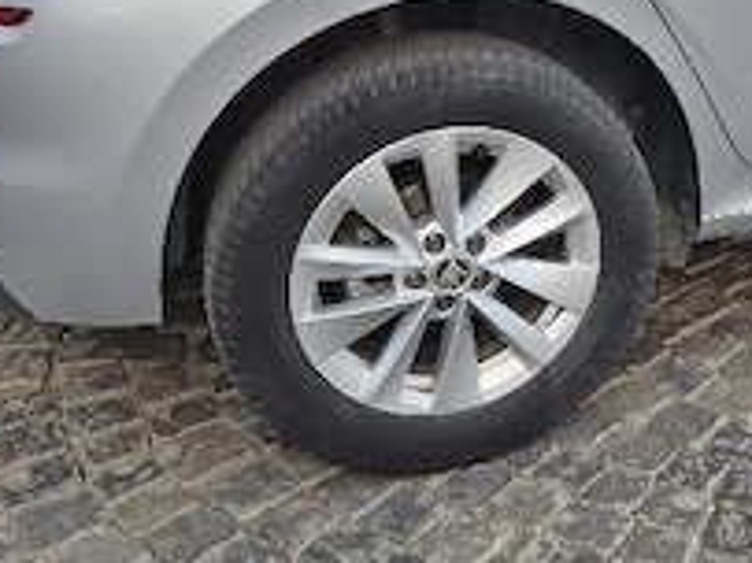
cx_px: 759
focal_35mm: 68
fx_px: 1476
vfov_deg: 20.8
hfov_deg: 26.9
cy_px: -19
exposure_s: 1/303
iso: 25
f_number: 1.8
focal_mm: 5.4
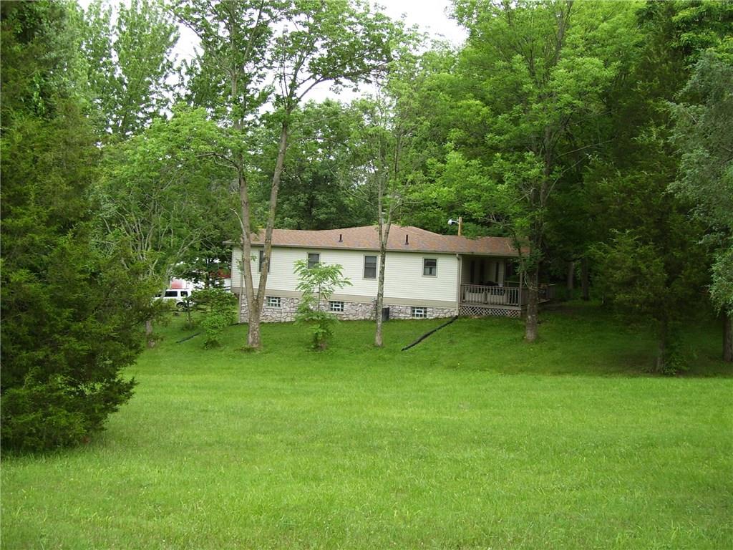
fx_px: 762
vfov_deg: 39.7
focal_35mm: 36
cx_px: 366
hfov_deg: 51.4
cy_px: 275
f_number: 2.7
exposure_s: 1/350
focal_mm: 6
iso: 80
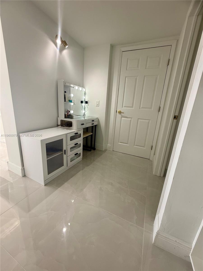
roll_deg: -4.1
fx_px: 109
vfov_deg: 102.1
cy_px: 136
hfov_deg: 85.7
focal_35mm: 14
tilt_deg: -14.2
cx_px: 102
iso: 64
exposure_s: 1/120
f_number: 2.2
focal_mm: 2.22
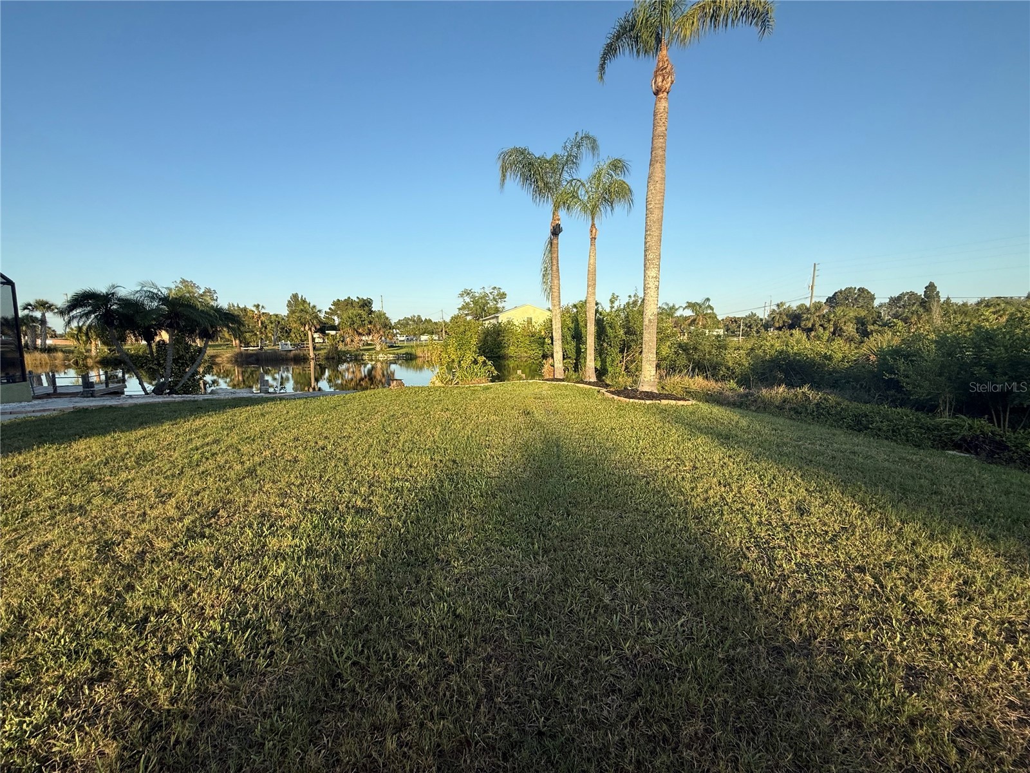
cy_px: 386
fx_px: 417
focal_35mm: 14
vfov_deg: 85.7
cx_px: 515
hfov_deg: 102.1
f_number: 2.2
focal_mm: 2.22
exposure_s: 1/864
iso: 50
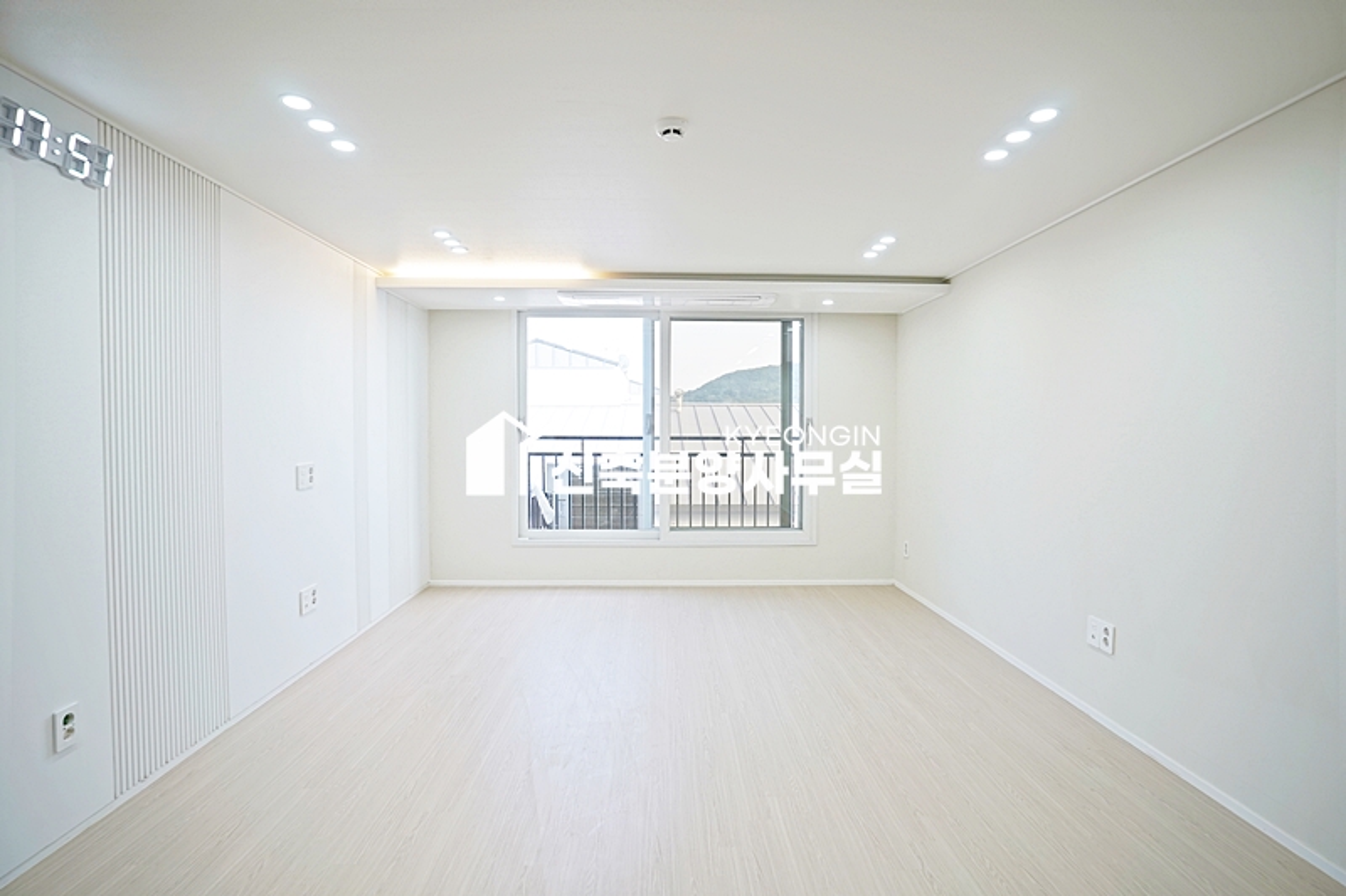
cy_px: 448
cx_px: 673
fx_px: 635
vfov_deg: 70.4
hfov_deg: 93.3
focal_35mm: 17
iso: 250
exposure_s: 1/80
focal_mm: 17
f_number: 5
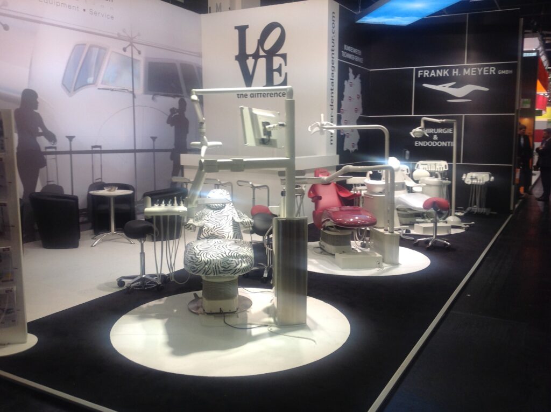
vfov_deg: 40.6
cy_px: 206
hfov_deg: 52.7
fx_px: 556
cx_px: 276
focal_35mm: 35
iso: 64
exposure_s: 1/60
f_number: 2.4
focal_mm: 4.28
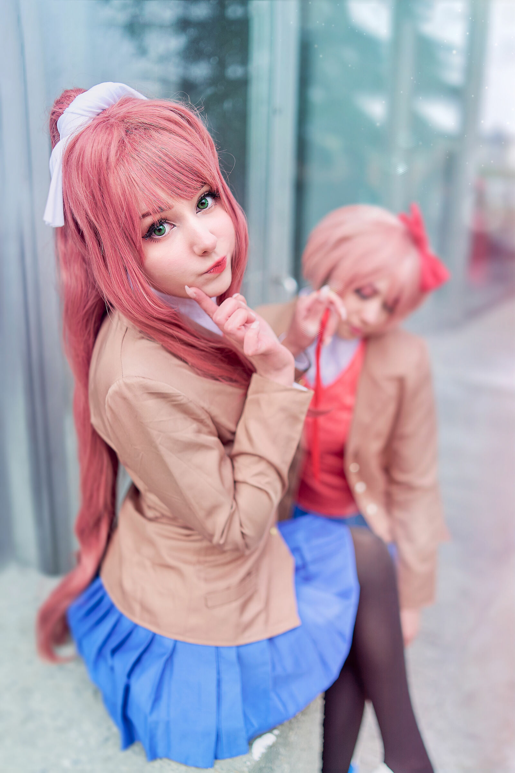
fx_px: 751
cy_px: 386
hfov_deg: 37.9
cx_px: 258
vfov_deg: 54.4
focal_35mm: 35
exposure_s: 1/1000
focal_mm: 35
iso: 100
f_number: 1.4
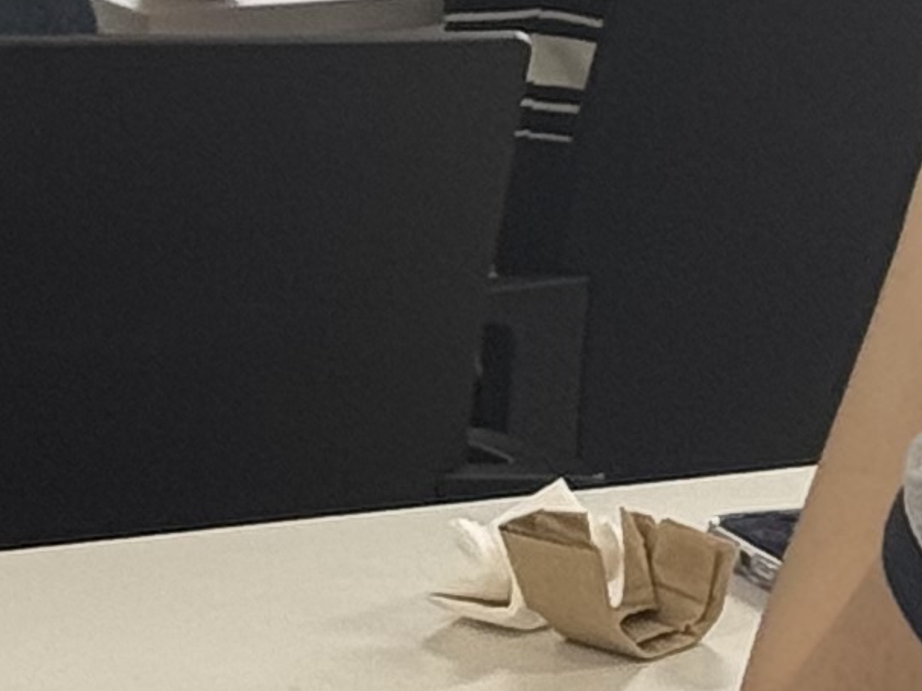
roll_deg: +0.2
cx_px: -1510
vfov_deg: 4.5
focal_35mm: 319
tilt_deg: -3.9
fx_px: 8495
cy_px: -1254
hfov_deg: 5.9
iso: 50
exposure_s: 1/120
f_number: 1.78
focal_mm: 6.76
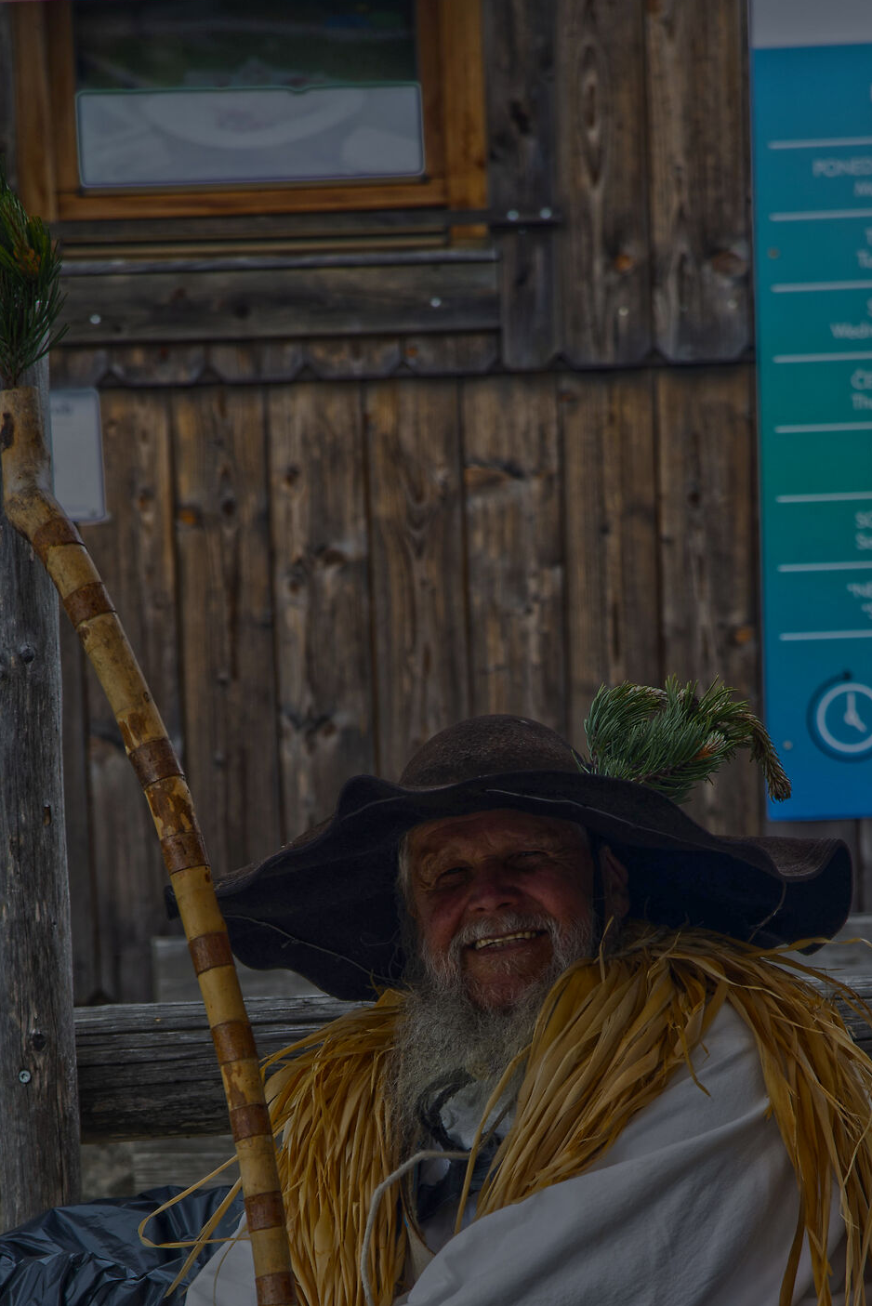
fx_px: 7440
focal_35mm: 205
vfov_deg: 10.0
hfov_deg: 6.7
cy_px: 1058
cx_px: 467
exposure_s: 1/100
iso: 100
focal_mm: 120
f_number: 8
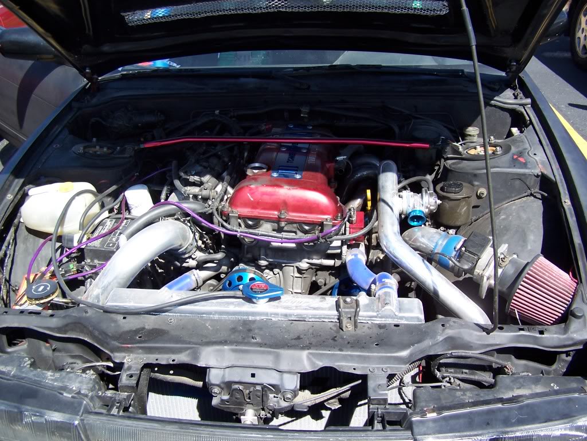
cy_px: 220
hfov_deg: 49.0
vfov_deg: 37.7
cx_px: 294
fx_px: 644
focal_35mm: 38
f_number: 2.8
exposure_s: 1/500
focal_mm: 6.3
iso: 80
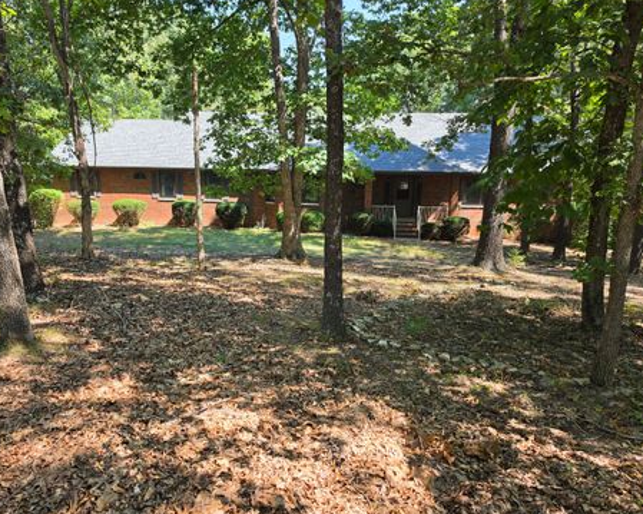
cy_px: 264
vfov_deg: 56.8
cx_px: 289
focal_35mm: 25
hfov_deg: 67.9
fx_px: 476
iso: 10
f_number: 1.4
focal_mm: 6.5
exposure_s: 1/203
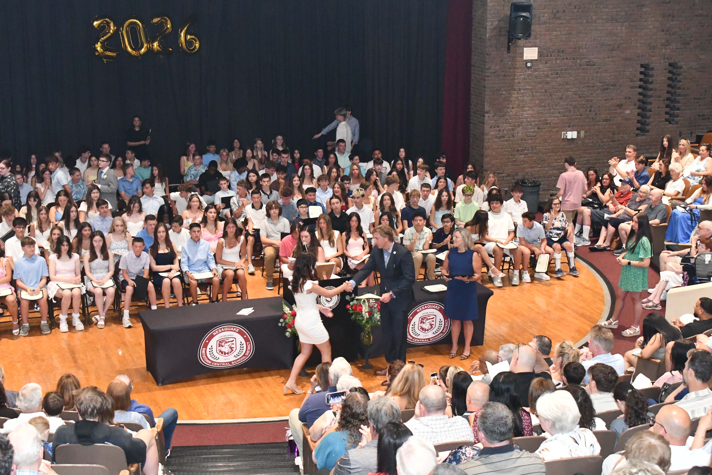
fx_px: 1187
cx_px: 356
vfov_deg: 22.6
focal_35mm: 60
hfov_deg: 33.4
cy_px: 238
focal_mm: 40
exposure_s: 1/80
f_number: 9
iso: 8000
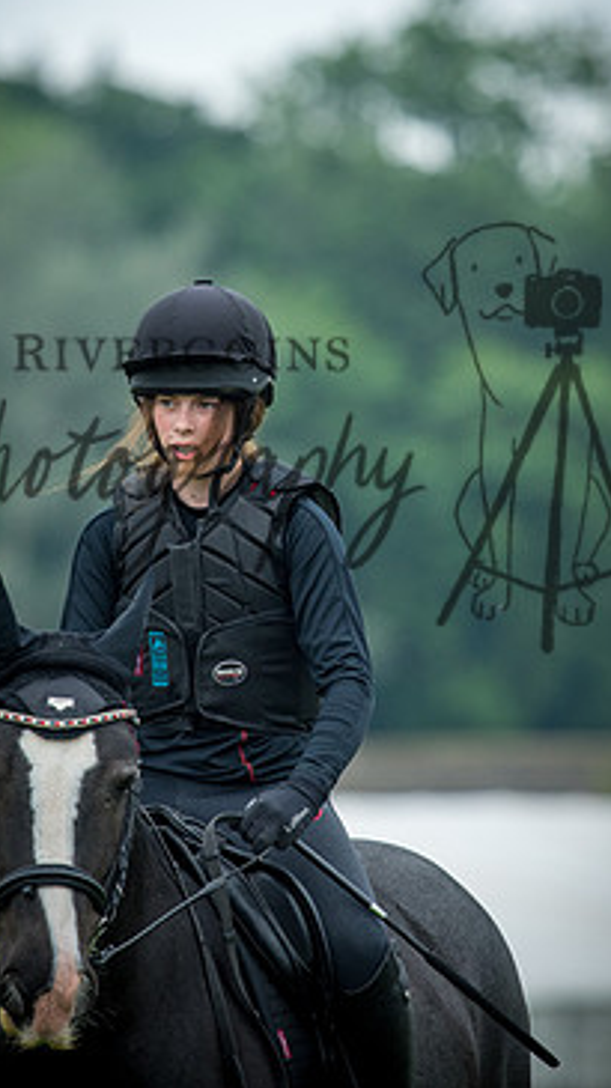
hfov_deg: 2.1
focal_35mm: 581
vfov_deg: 3.7
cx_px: 286
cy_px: 438
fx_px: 16754
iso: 640
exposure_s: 1/1600
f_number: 4
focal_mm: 300
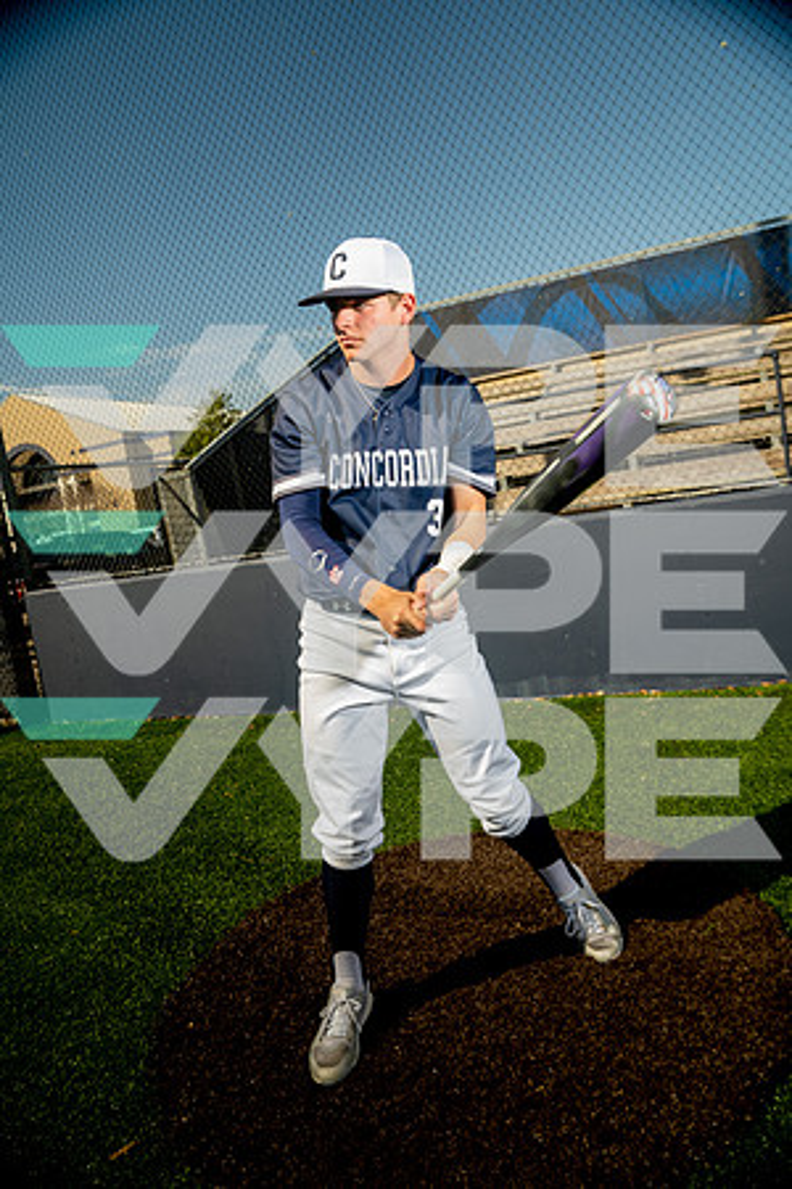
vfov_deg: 71.5
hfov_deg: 51.3
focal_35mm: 25
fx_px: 825
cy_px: 594
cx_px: 396
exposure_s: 1/250
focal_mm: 25
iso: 100
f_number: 4.5
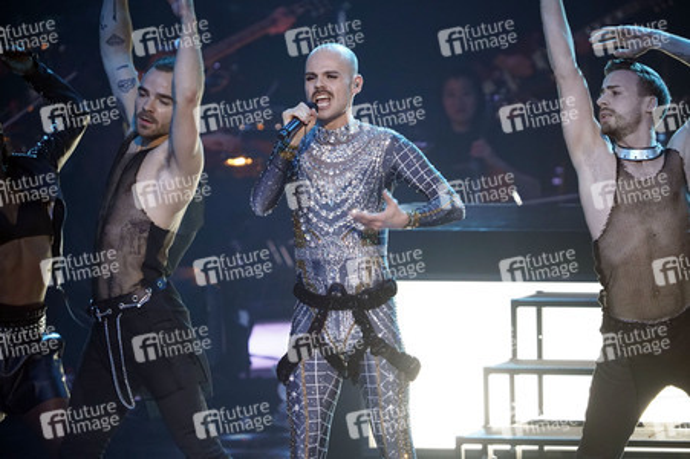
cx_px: 345
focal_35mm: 388
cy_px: 230
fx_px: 7431
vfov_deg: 3.5
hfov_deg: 5.3
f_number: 6.3
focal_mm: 388
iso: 5000
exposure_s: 1/160
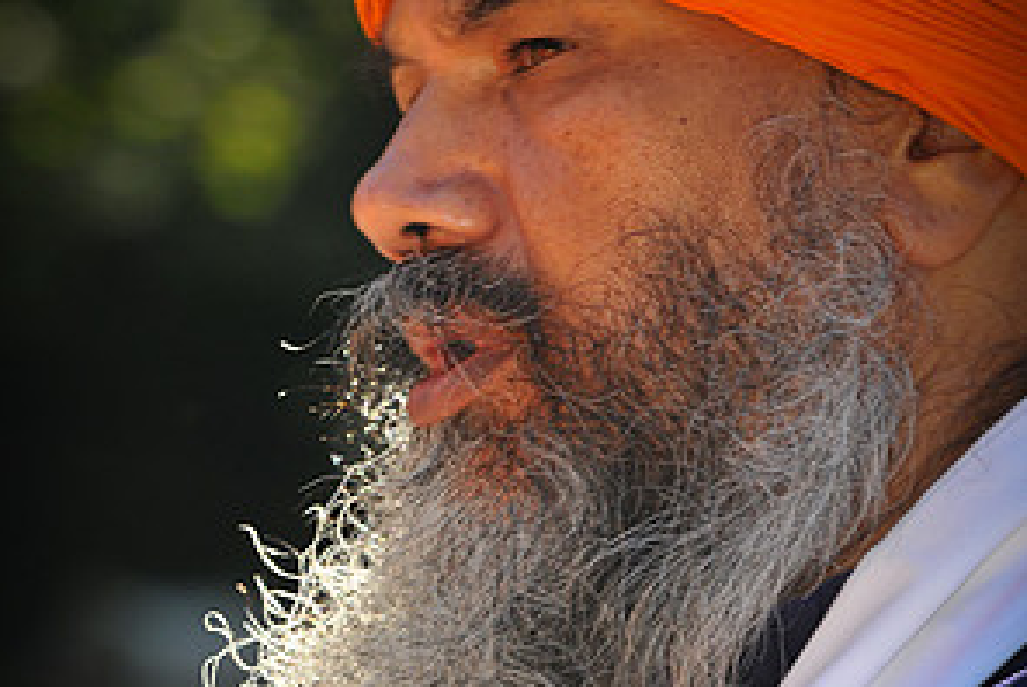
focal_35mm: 455
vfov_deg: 3.0
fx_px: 12993
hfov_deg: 4.5
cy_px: 475
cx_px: 512
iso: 400
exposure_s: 1/160
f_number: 9
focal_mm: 200
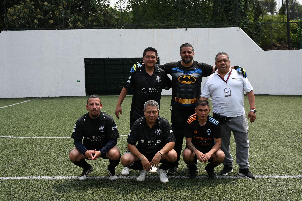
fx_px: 377
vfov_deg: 29.9
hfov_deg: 43.6
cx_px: 151
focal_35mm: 45
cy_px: 100
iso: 500
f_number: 5.6
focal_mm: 30
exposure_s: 1/1600
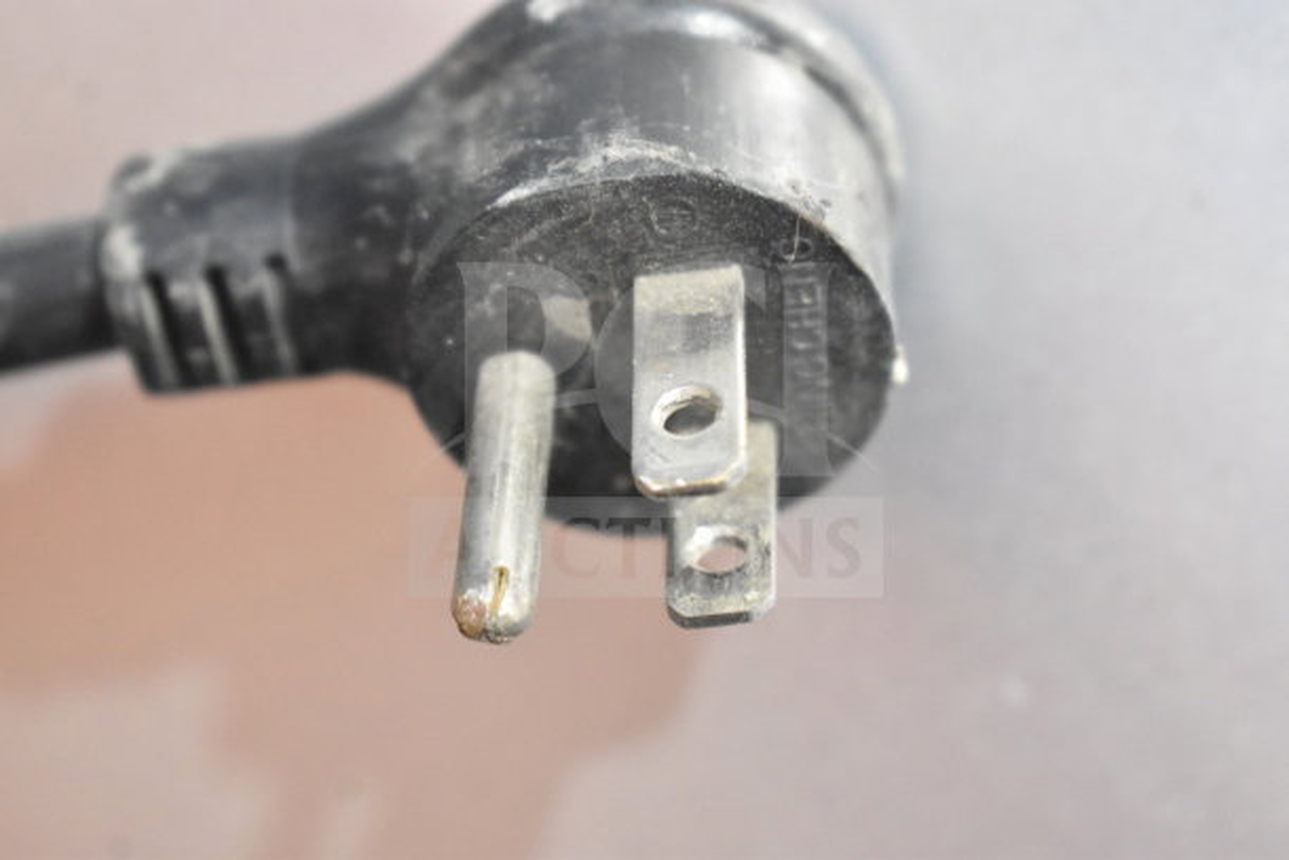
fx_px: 2954
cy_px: 430
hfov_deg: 24.6
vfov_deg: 16.6
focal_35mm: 82
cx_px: 644
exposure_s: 1/125
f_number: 5.6
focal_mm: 55
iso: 6400
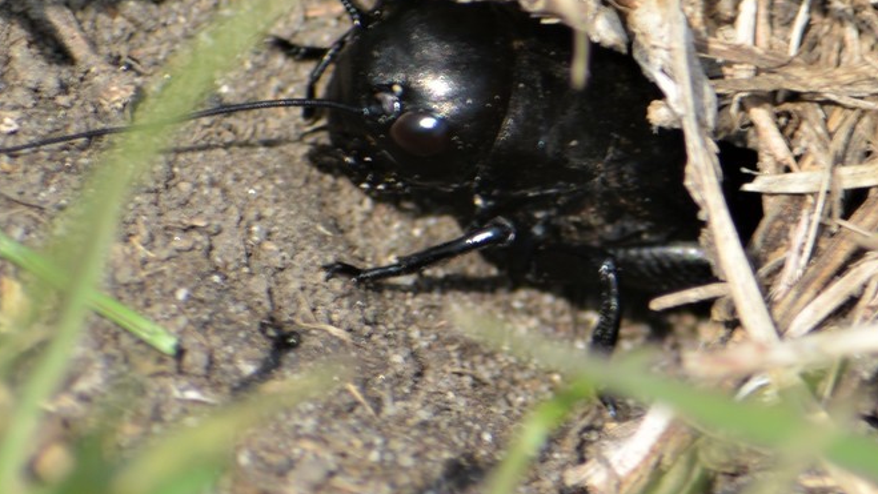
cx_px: 406
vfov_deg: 1.8
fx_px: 15997
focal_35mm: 687
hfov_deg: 3.1
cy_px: 140
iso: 100
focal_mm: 300
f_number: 8
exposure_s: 1/160
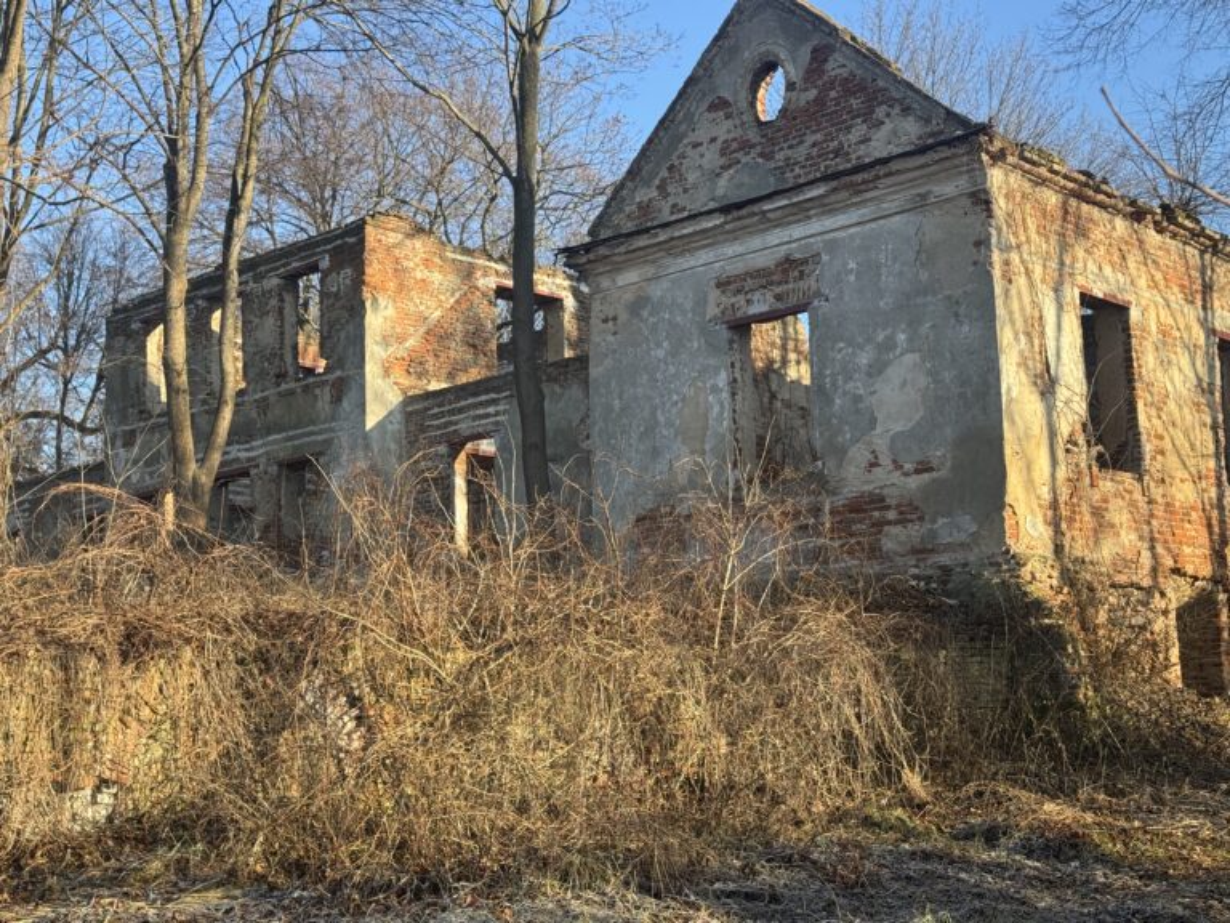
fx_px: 1706
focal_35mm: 48
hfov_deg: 39.7
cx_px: 615
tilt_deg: +9.5
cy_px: 462
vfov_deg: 30.3
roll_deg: +1.8
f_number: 1.78
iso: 64
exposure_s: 1/952
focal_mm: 6.76
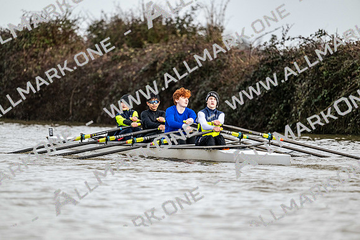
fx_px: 4001
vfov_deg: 3.4
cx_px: 180
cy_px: 120
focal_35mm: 400
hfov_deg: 5.2
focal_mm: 400
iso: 1400
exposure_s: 1/1600
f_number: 4.5
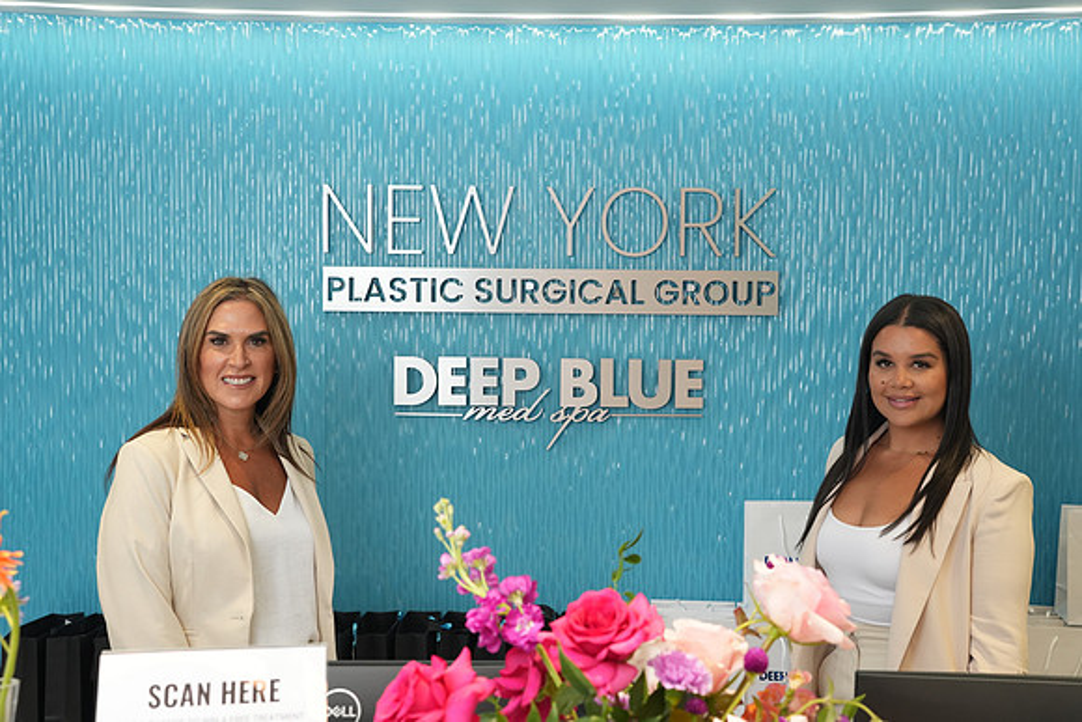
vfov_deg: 28.1
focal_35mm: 48
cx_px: 541
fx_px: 1443
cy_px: 361
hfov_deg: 41.1
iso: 1600
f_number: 5.6
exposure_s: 1/250
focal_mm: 48
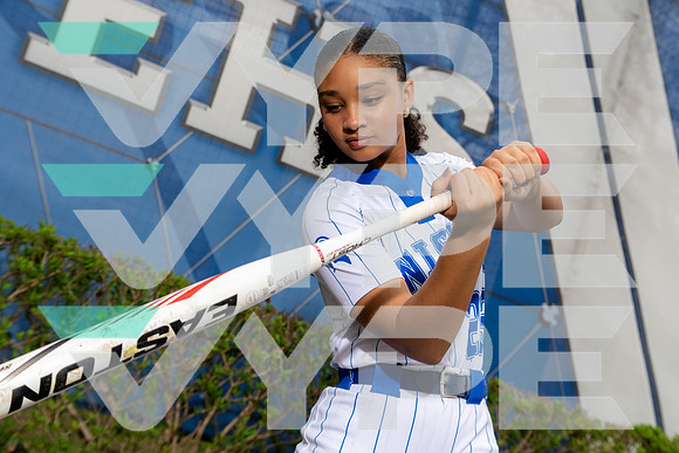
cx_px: 340
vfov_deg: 26.0
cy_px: 226
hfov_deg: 38.2
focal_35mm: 52
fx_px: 981
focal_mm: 52
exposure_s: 1/250
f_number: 4.5
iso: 200
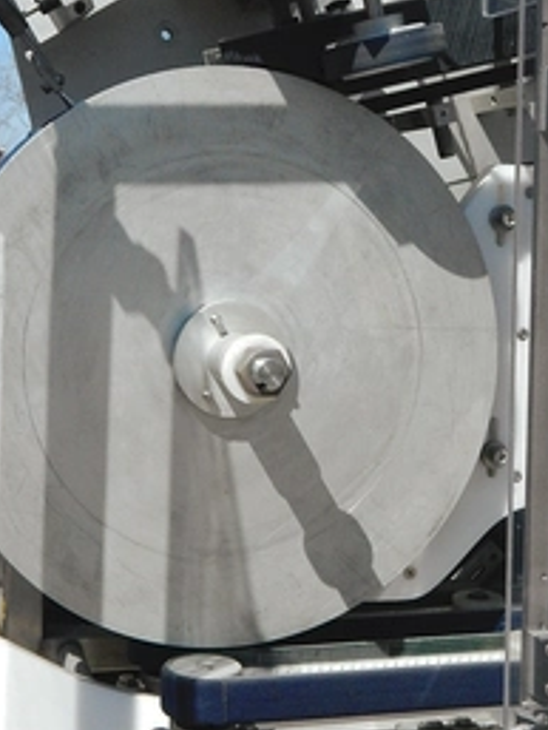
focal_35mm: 67
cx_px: 239
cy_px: 273
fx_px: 1413
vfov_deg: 28.8
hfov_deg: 21.9
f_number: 7.1
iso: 800
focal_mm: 7.7
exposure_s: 1/1500
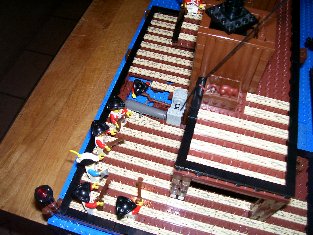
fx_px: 307
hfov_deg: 54.0
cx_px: 156
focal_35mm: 34
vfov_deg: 41.8
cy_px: 118
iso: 125
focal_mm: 5.6
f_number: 2.7
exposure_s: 1/60
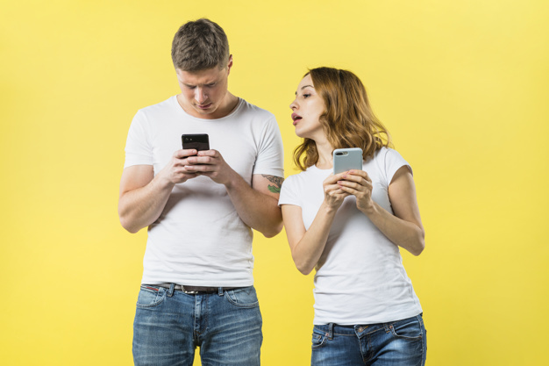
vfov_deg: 16.1
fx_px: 1296
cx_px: 274
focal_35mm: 85
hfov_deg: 23.9
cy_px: 183
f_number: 7.1
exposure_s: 1/160
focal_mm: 85
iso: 160
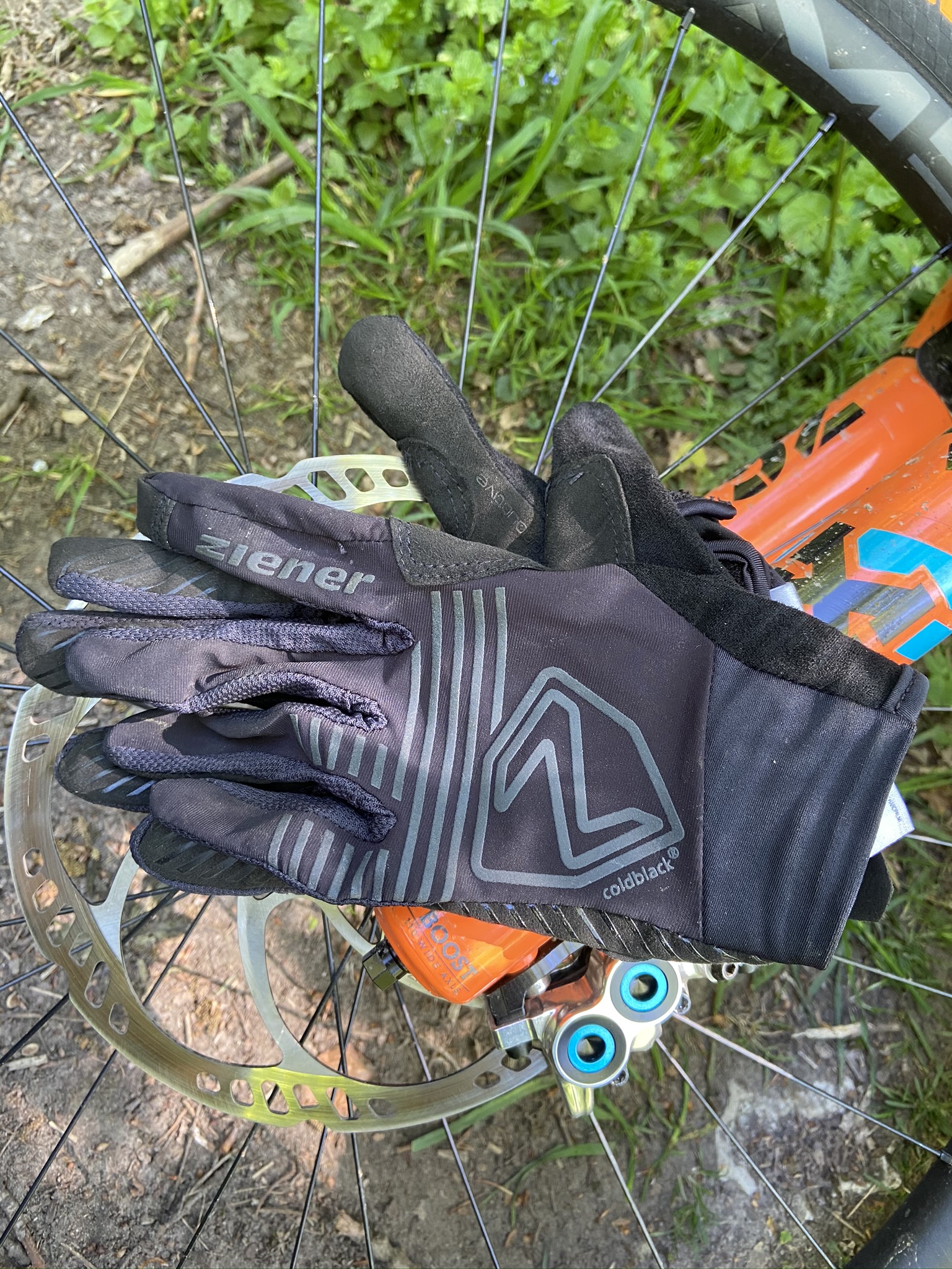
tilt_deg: -64.8
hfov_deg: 53.1
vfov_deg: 67.3
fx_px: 953
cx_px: 476
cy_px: 634
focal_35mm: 26
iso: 125
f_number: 1.8
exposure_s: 1/60
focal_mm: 4.25
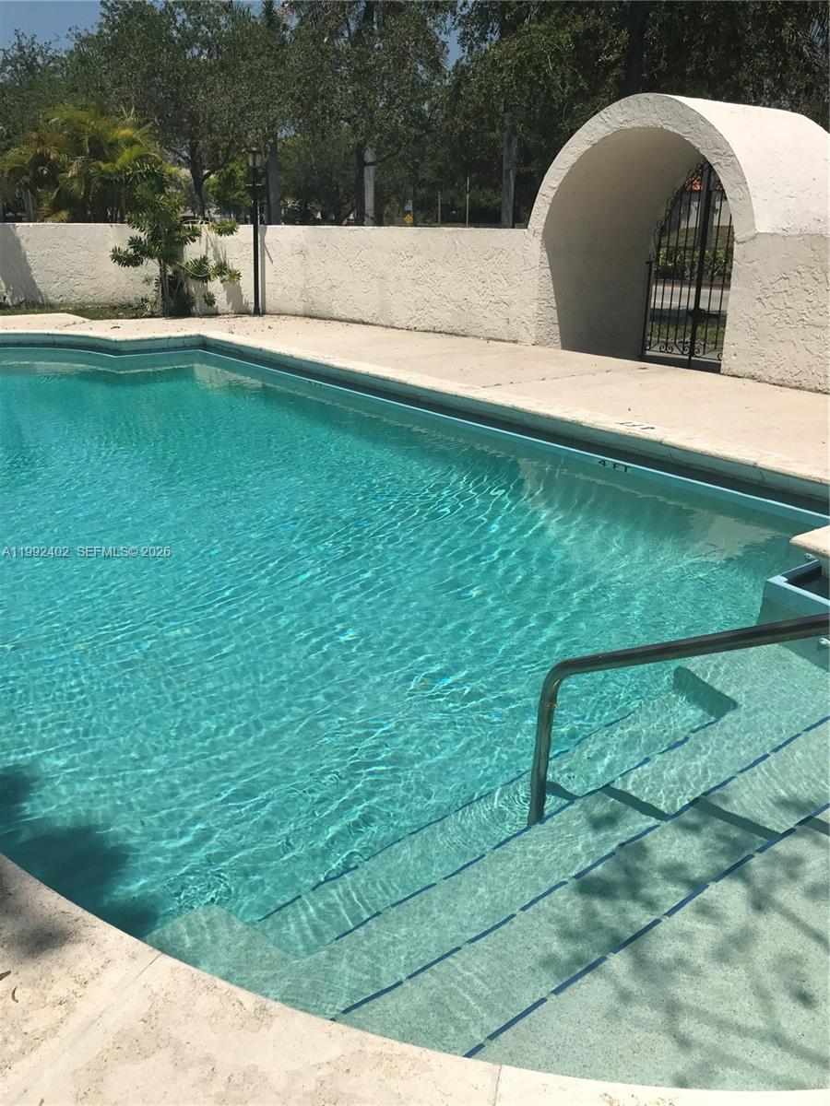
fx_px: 895
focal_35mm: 28
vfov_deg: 63.4
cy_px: 553
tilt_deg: -19.8
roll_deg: -0.5
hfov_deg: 49.7
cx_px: 415
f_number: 1.8
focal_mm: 3.99
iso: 20
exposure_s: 1/5319
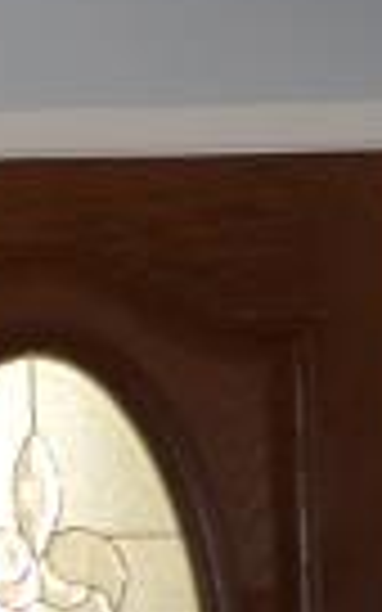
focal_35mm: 169
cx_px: -1802
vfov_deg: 12.4
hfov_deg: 5.2
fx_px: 2815
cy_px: 454
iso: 280
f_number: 4
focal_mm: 10
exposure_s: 1/125
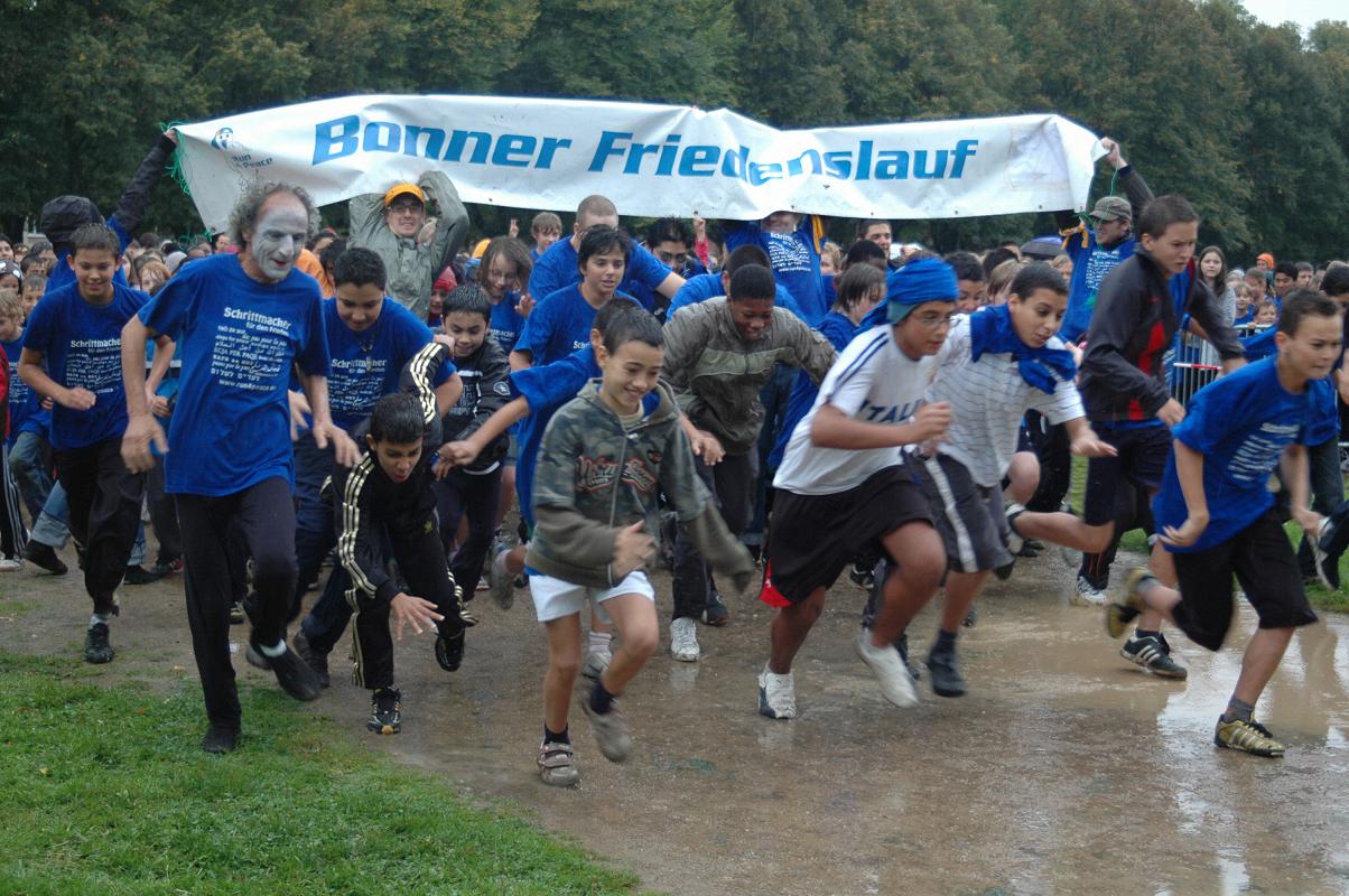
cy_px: 448
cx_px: 674
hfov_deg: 35.1
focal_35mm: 57
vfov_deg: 23.7
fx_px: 2134
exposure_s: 1/200
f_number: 3.5
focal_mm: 38
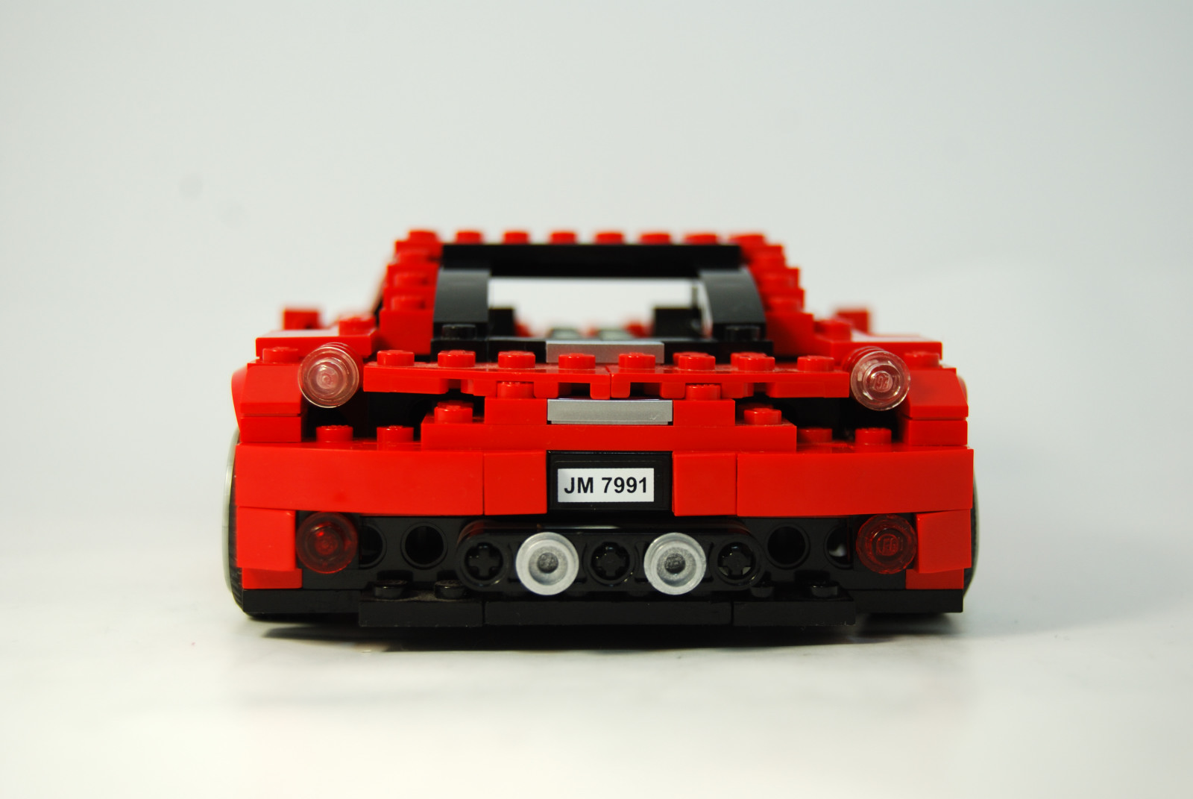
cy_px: 400
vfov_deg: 22.7
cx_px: 596
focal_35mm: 60
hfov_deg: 33.4
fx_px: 1991
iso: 200
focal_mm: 40
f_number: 5
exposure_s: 1/100
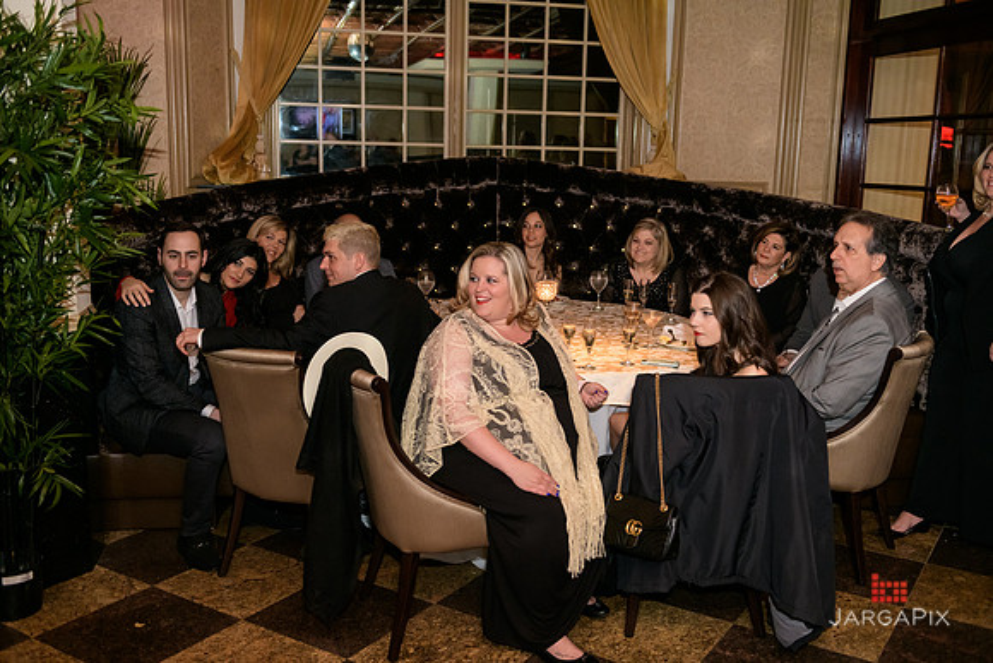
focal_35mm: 35
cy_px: 332
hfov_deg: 54.4
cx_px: 496
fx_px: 966
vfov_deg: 37.9
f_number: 3.2
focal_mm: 35
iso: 1600
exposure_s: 1/100
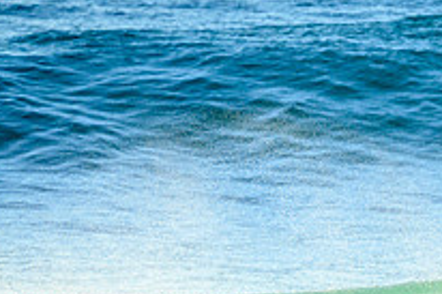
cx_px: 609
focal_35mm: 1128
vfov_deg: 1.2
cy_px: 396
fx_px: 13838
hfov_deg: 1.8
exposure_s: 1/2000
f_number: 9
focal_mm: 400
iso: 1100
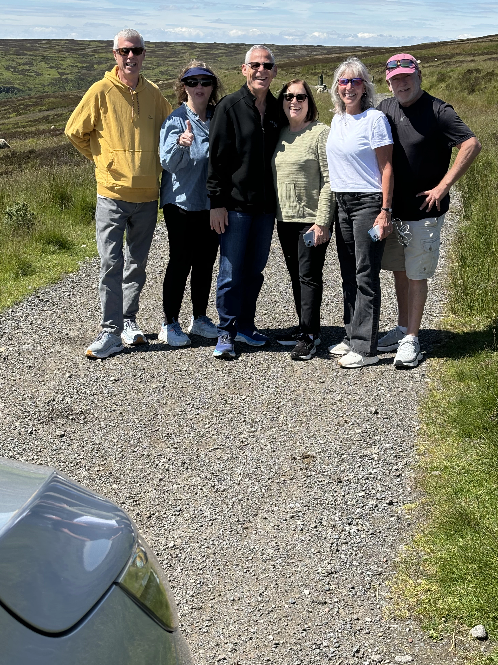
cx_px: 242
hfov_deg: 27.0
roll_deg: -1.2
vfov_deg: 35.5
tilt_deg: -12.9
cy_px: 323
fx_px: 1036
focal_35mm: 54
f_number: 1.6
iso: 32
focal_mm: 5.96
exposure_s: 1/1724
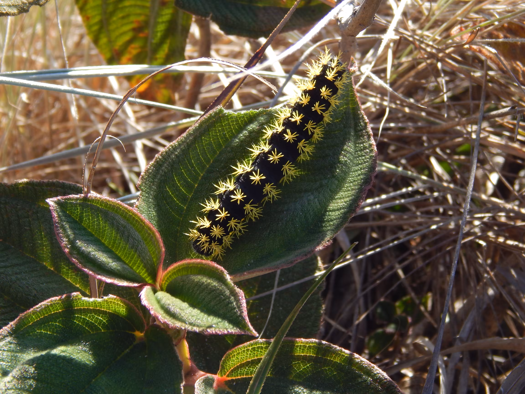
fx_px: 1592
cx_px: 262
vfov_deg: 14.1
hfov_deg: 18.7
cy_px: 197
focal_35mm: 105
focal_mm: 18.7
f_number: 4.5
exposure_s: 1/250
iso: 125
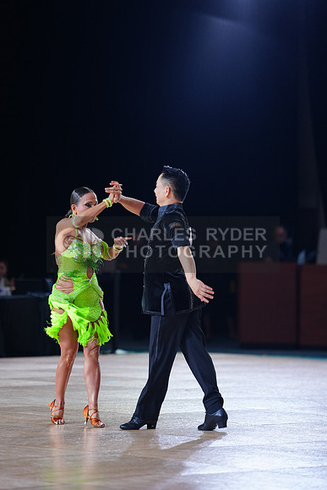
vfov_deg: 13.2
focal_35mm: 155
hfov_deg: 8.9
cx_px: 164
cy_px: 245
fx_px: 2110
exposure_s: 1/500
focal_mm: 155
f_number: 2.8
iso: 800
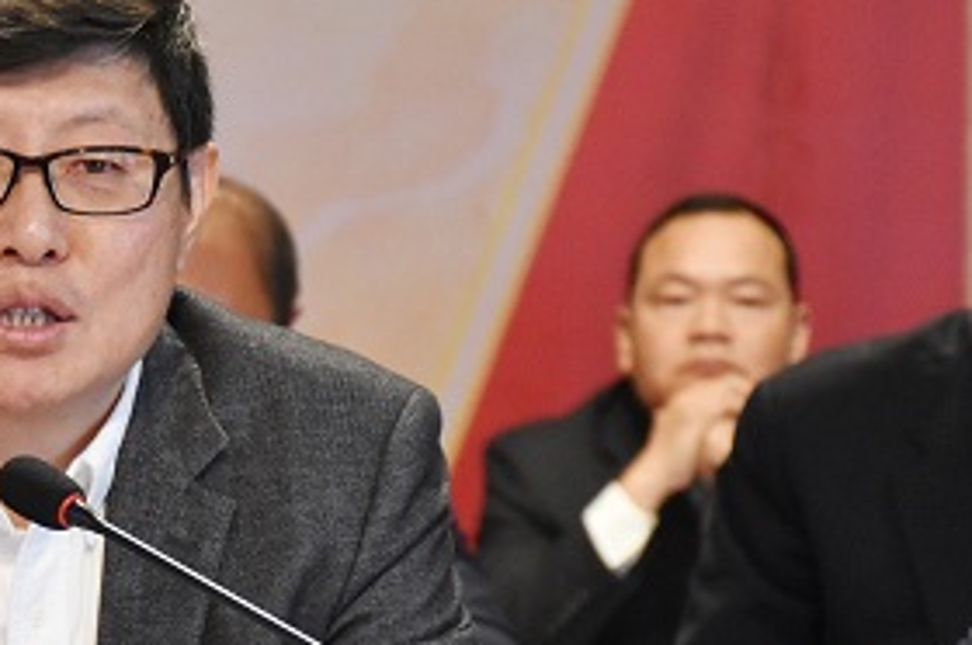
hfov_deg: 6.1
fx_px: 9115
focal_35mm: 338
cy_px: 562
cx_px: 35
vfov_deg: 4.1
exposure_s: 1/160
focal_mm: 90
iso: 3200
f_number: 5.3
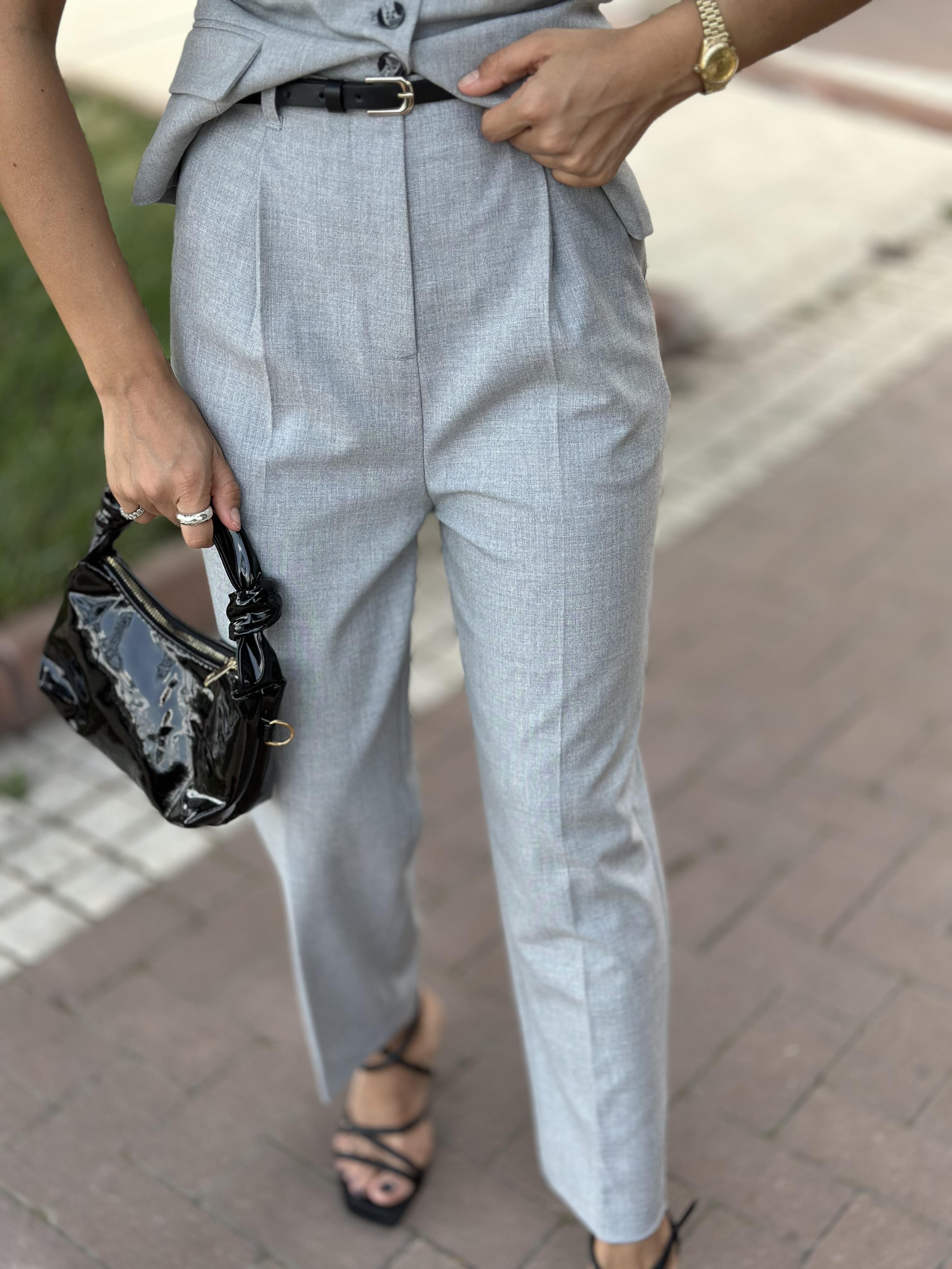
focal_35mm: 48
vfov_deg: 39.7
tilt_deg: -34.7
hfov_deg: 30.3
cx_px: 476
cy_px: 634
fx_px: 1760
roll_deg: -0.8
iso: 80
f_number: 1.78
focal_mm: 6.86
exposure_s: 1/872
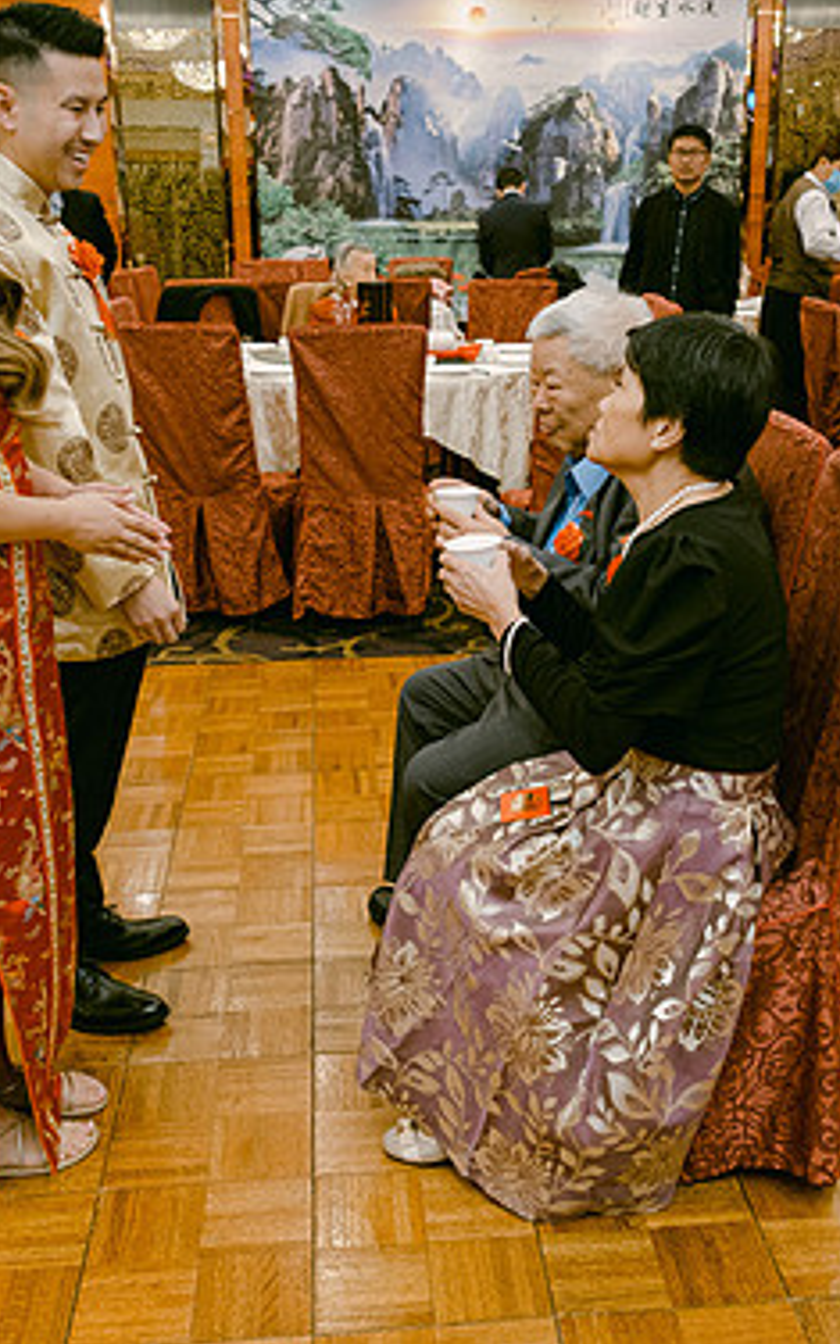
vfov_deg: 50.4
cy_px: 668
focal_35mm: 39
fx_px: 1429
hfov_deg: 32.8
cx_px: 444
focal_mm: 16
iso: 1000
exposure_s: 1/125
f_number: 2.8
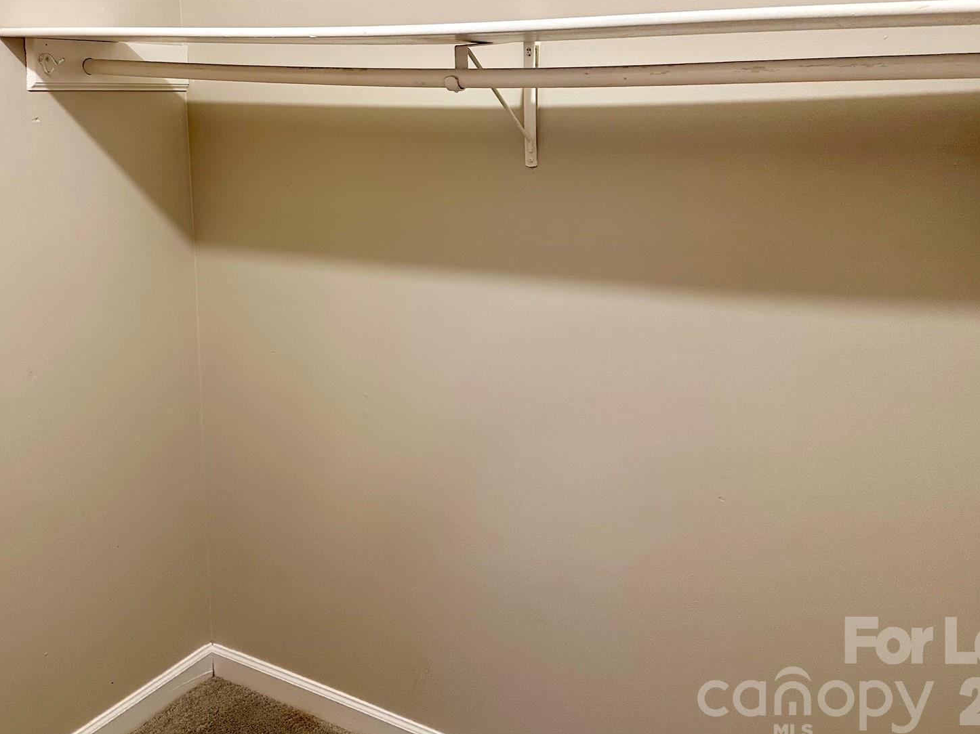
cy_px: 230
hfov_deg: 53.7
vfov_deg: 41.1
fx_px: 962
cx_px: 411
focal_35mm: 34
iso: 250
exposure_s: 1/60
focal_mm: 6.86
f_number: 1.78
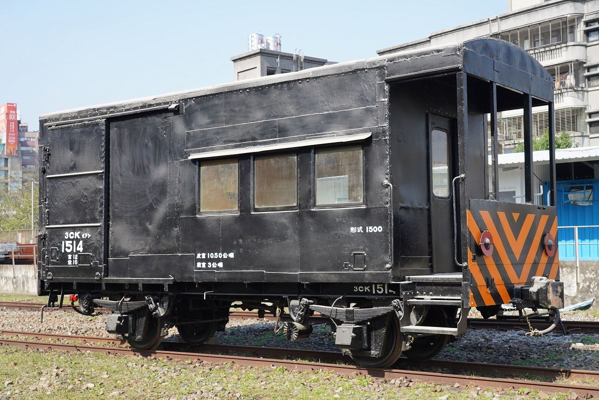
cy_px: 200
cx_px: 300
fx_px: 815
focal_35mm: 49
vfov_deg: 27.5
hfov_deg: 40.3
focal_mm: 49
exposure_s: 1/125
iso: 100
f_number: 7.1
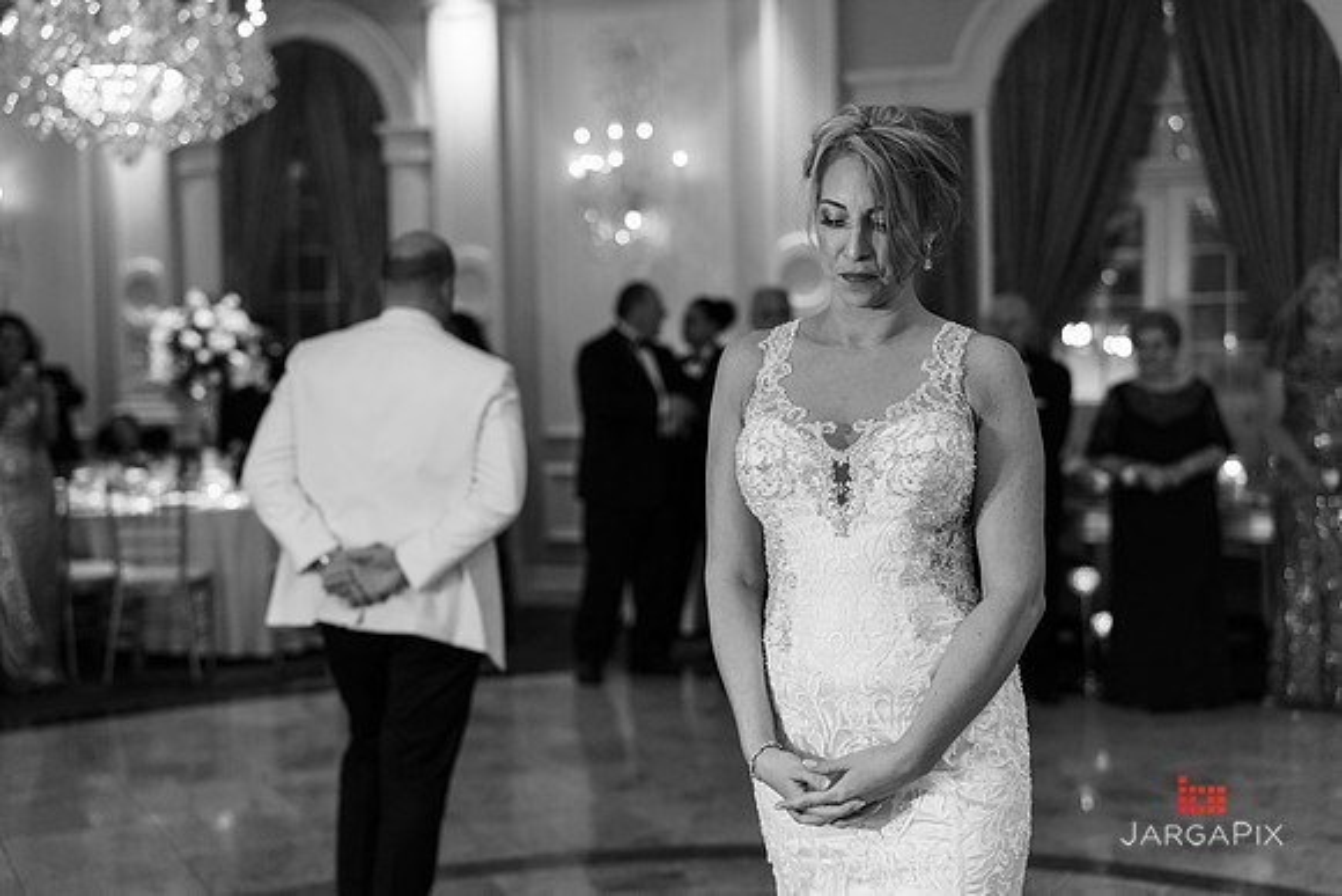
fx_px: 1864
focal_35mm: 50
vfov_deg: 27.0
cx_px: 671
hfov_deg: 39.6
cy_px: 448
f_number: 2
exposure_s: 1/250
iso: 500
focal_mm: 50
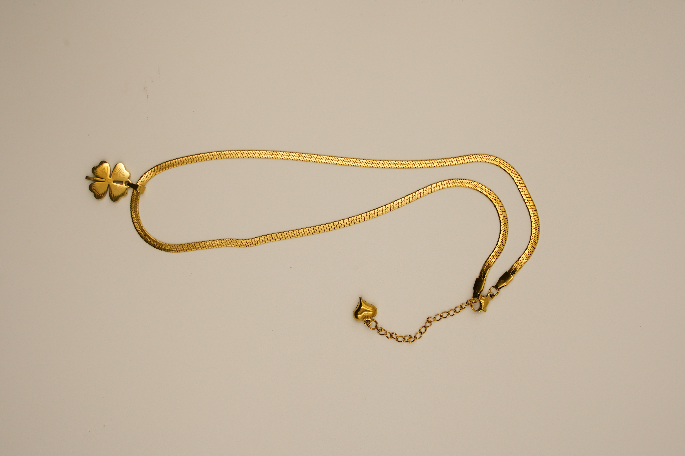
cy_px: 228
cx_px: 342
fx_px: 1427
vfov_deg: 18.2
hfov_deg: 27.0
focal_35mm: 75
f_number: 10
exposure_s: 1/160
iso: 800
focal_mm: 75
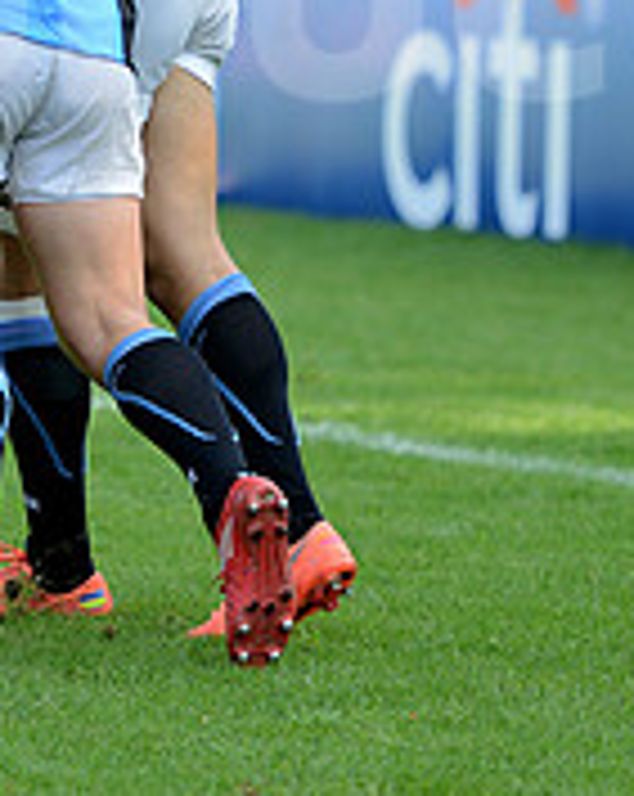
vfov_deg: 4.6
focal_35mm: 416
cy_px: -52
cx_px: -135
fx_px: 9783
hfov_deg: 3.7
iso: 250
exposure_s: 1/500
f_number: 2.8
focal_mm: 135
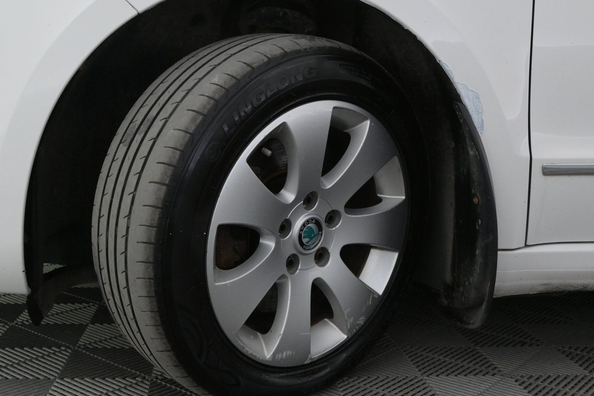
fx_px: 692
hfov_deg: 46.5
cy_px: 218
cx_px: 281
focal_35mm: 42
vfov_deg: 31.9
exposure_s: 1/125
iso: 2500
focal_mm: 22.5
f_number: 5.6
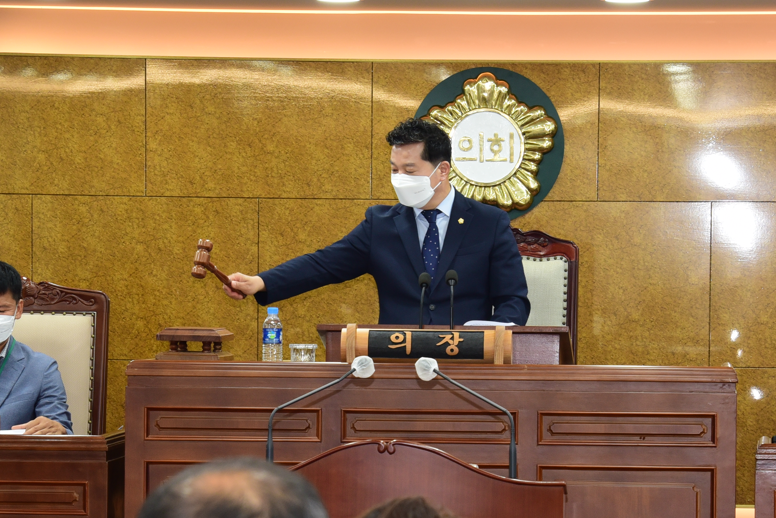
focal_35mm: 198
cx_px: 442
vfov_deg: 6.9
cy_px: 394
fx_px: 4269
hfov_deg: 10.4
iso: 1000
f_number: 10
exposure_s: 1/25
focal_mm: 98
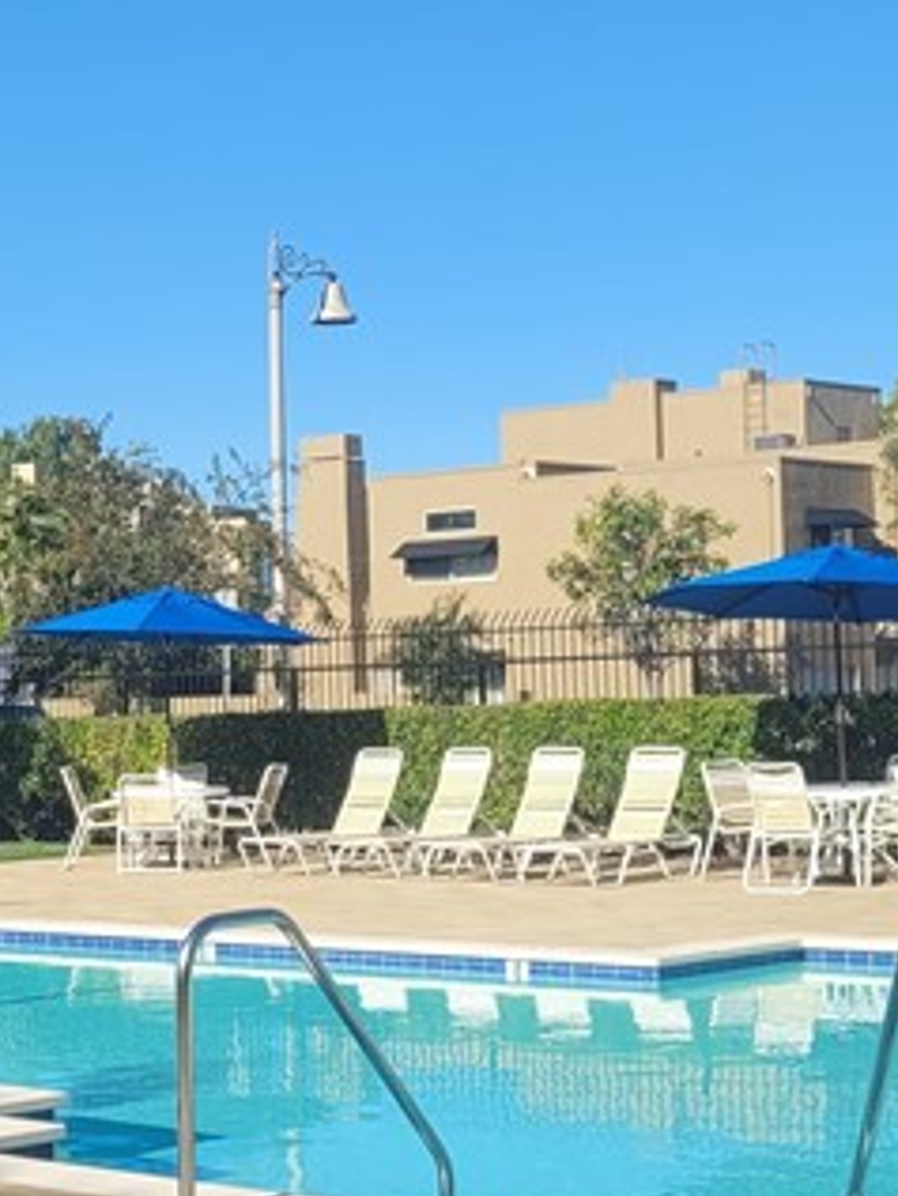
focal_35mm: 84
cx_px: -38
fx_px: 2904
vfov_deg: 23.3
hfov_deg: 17.1
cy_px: 645
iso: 40
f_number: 1.8
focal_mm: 5.4
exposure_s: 1/2094
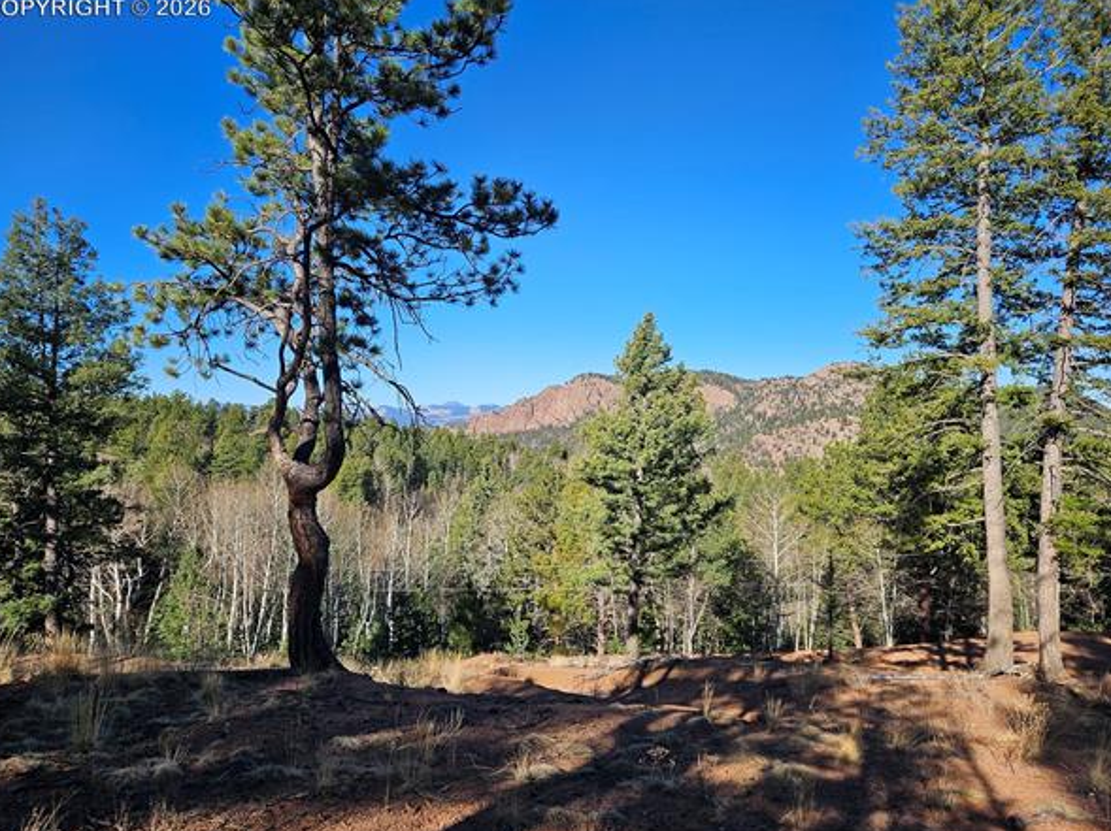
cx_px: 583
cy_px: 402
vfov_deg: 54.8
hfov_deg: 69.4
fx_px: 802
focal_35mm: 25
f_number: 1.8
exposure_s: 1/1704
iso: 25
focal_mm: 5.4
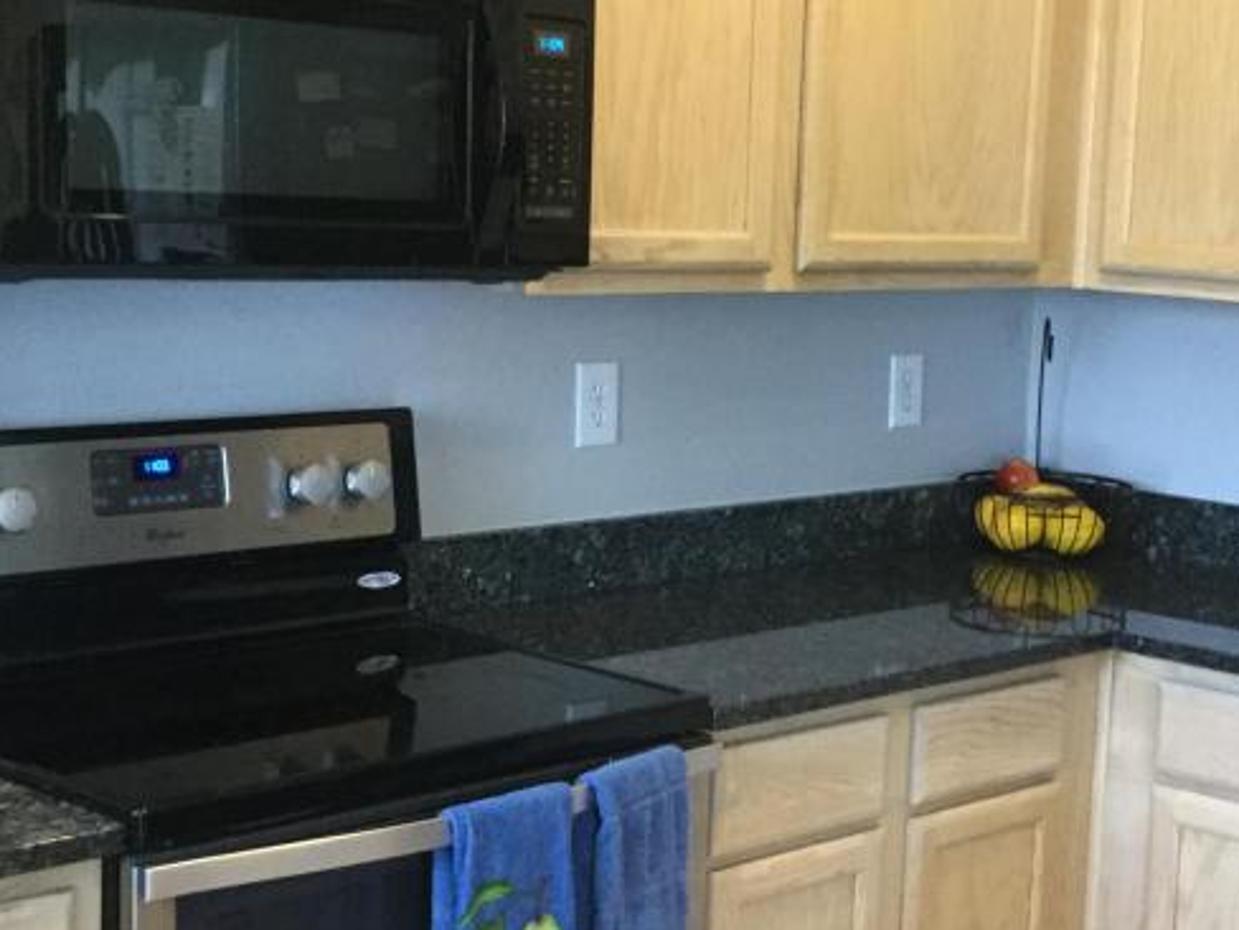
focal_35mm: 65
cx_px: 848
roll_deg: -3.2
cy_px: 508
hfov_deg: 29.6
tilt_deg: -8.2
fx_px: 2327
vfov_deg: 22.6
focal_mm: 3.3
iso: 200
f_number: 2.4
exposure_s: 1/24
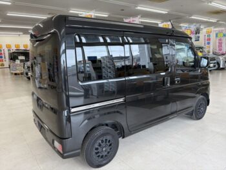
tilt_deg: -10.8
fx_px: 170
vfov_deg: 53.1
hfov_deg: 67.3
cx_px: 113
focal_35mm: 26
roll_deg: +2.0
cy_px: 85
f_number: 1.6
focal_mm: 5.96
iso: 64
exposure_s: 1/121
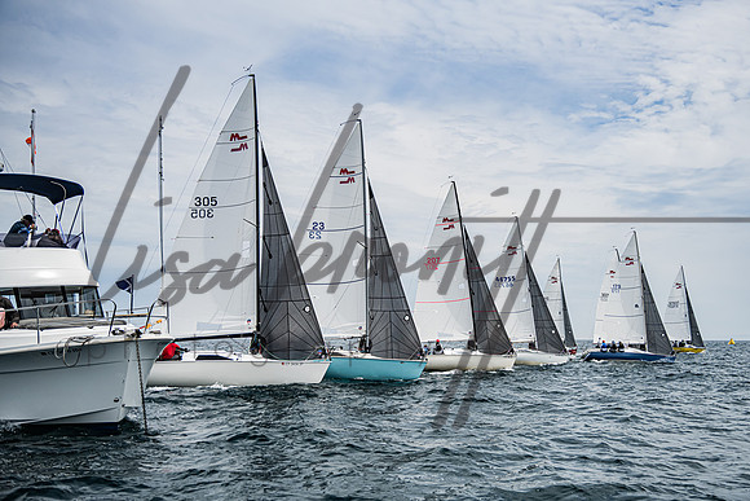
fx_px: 818
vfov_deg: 33.9
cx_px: 433
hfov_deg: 49.1
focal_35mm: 39
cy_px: 289
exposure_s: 1/2500
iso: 320
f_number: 4.5
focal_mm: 34
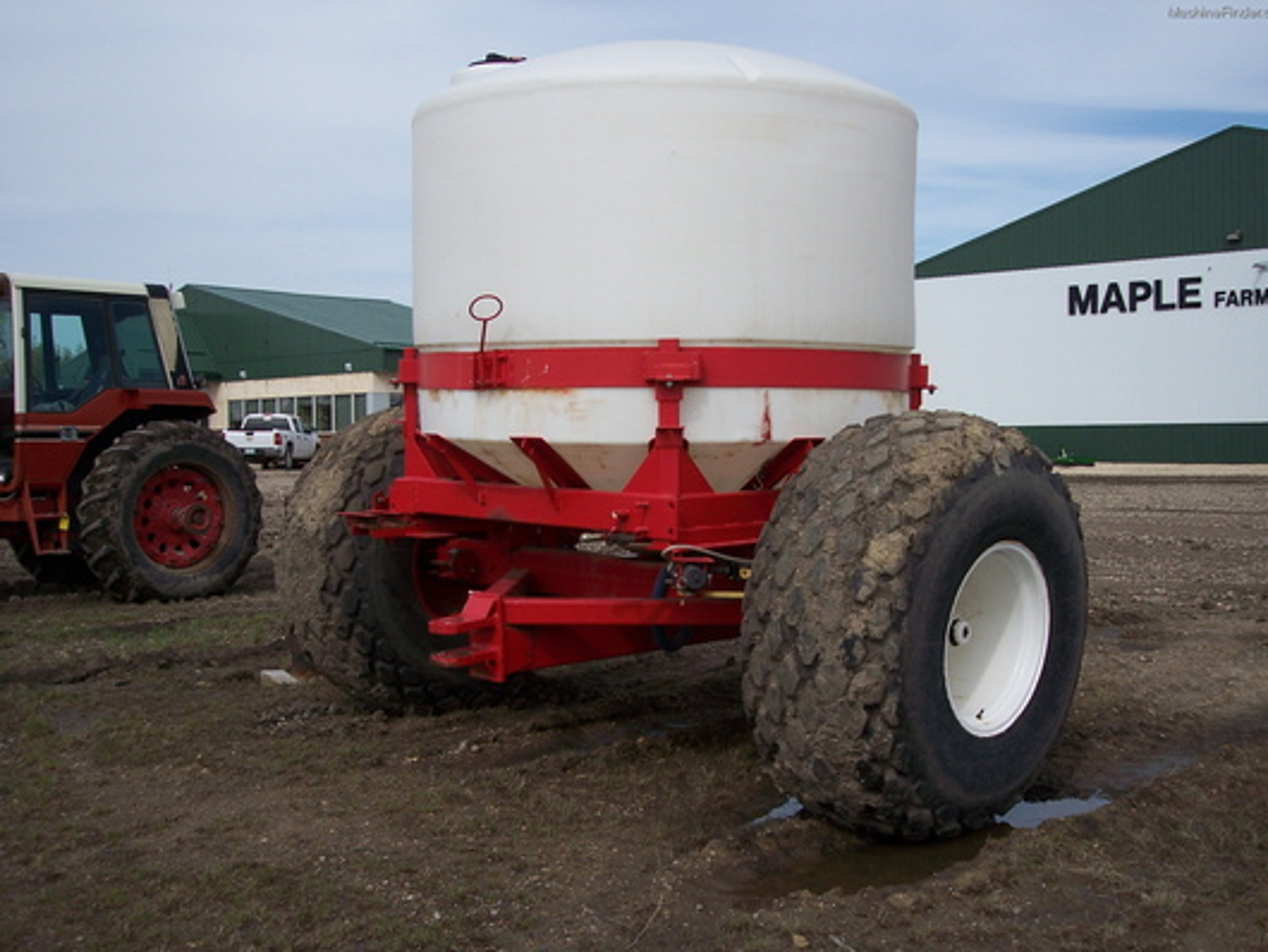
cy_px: 486
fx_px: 1466
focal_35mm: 40
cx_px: 639
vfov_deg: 36.0
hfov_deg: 46.8
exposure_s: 1/1000
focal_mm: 8
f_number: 4
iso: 100
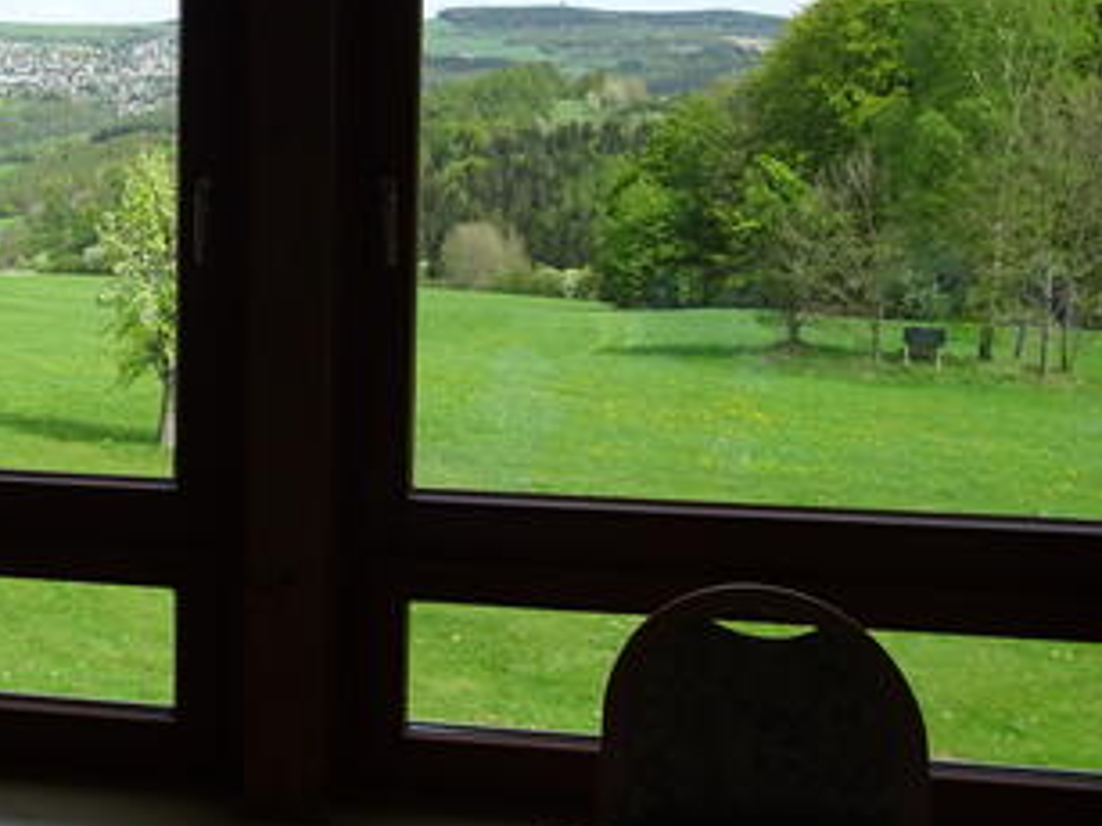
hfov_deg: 35.5
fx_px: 1591
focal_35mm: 50
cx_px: 72
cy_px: 183
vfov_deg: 28.6
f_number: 3.5
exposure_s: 1/400
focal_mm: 4.1
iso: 80
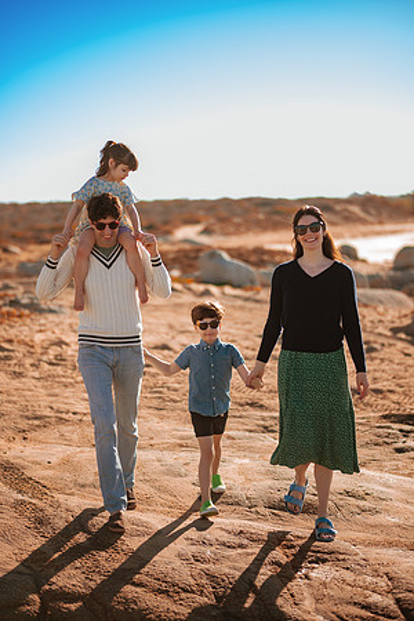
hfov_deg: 23.4
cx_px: 207
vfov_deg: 34.5
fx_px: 1000
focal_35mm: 58
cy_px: 310
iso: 50
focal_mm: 58
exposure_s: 1/2000
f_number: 1.4
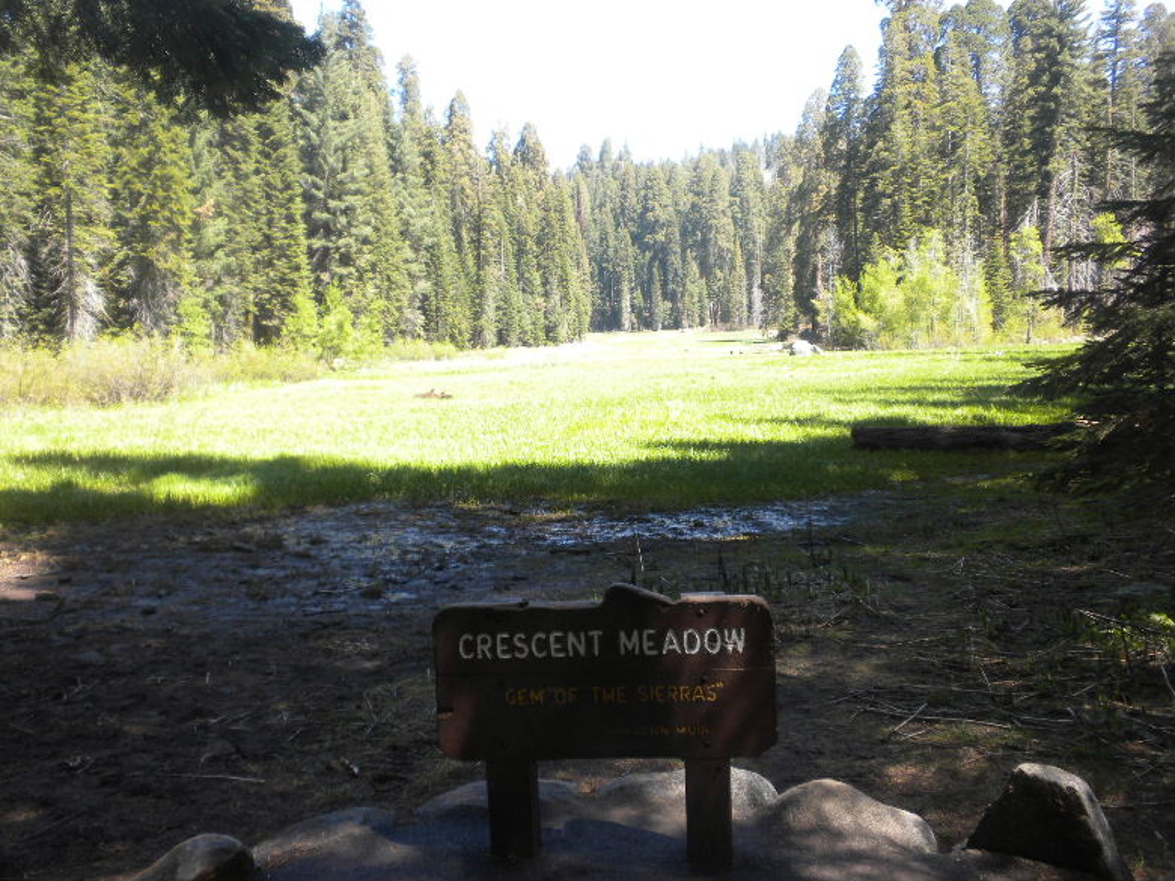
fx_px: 1256
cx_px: 588
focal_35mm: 37
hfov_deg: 50.1
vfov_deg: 38.7
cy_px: 440
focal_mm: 6.6
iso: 64
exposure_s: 1/105
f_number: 3.5
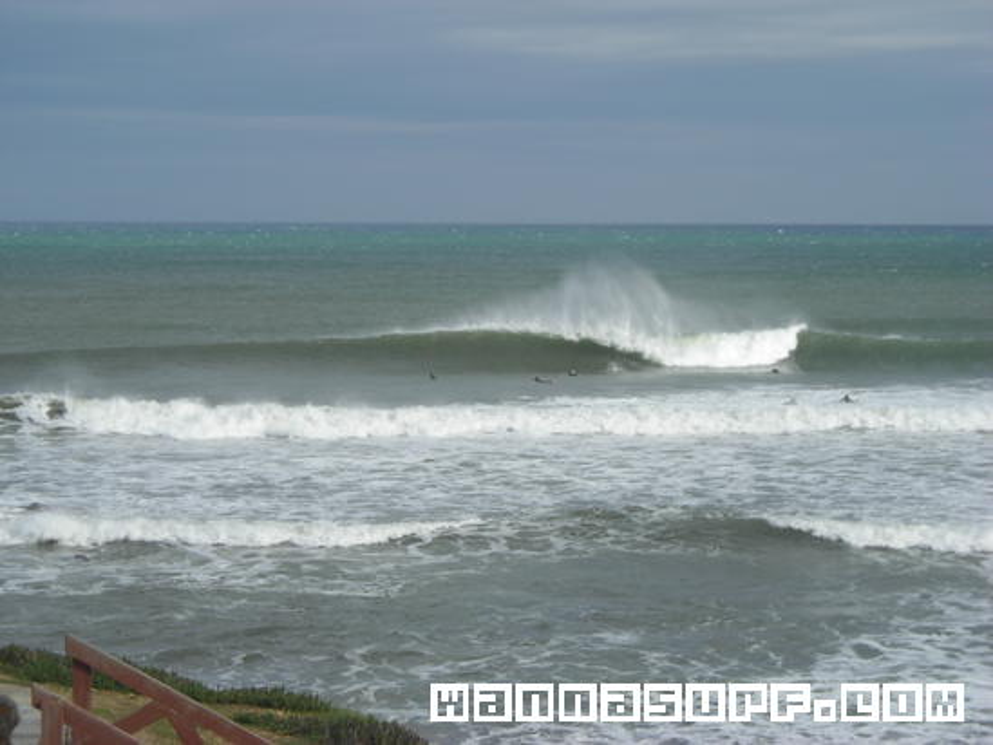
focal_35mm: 116
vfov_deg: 12.8
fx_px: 3328
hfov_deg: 17.0
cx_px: 496
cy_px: 372
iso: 50
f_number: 5.3
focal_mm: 19.2
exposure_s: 1/215
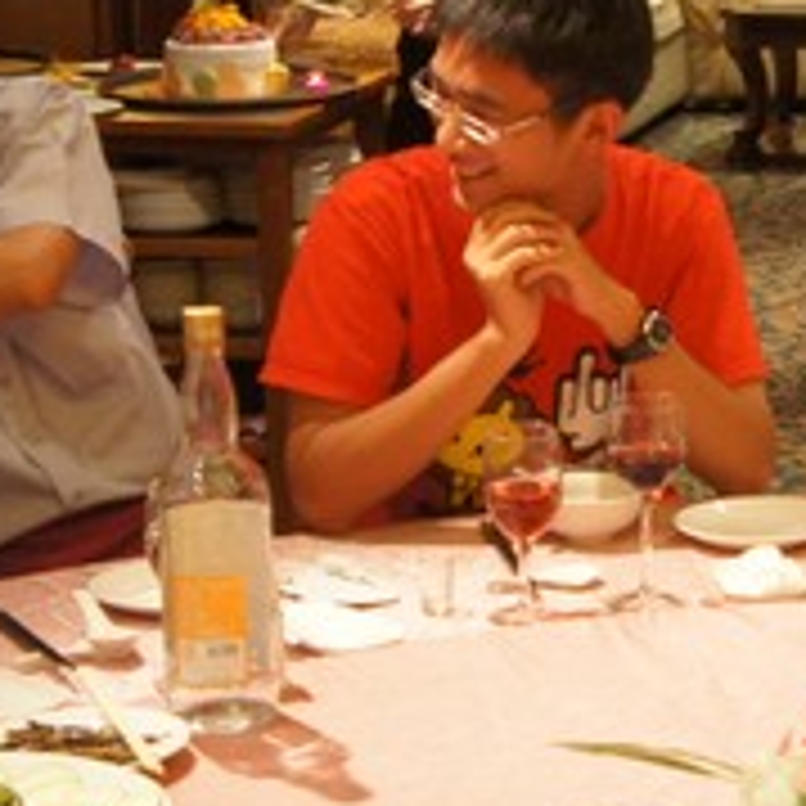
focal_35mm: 128
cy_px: 322
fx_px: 3372
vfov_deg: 13.6
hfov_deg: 13.2
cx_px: 1031
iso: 1600
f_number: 4.5
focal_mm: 30
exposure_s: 1/30
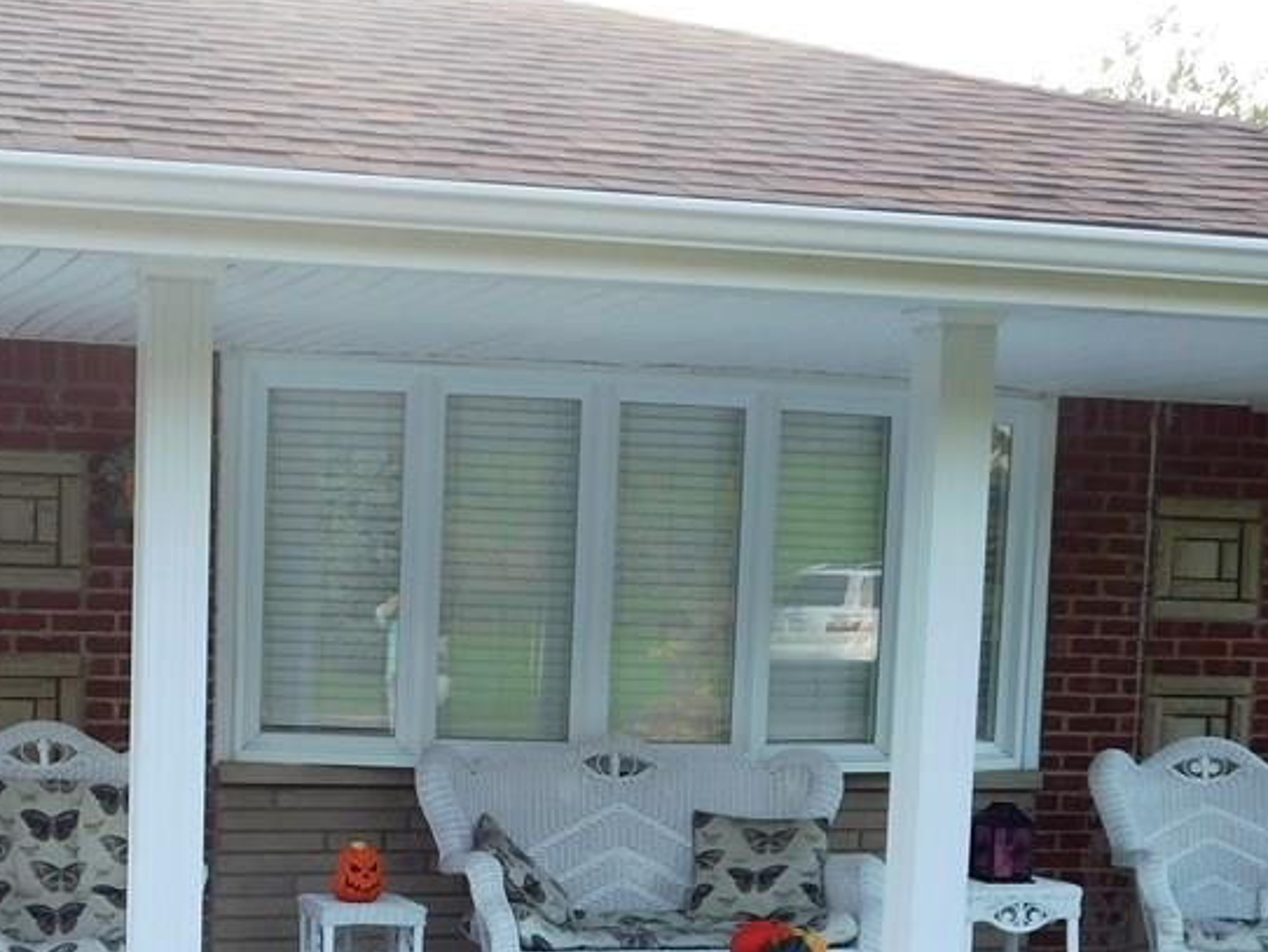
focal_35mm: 68
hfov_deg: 28.2
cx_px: 339
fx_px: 2492
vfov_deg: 21.2
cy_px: 847
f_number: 3.5
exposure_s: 1/100
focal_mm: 6.3
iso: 125
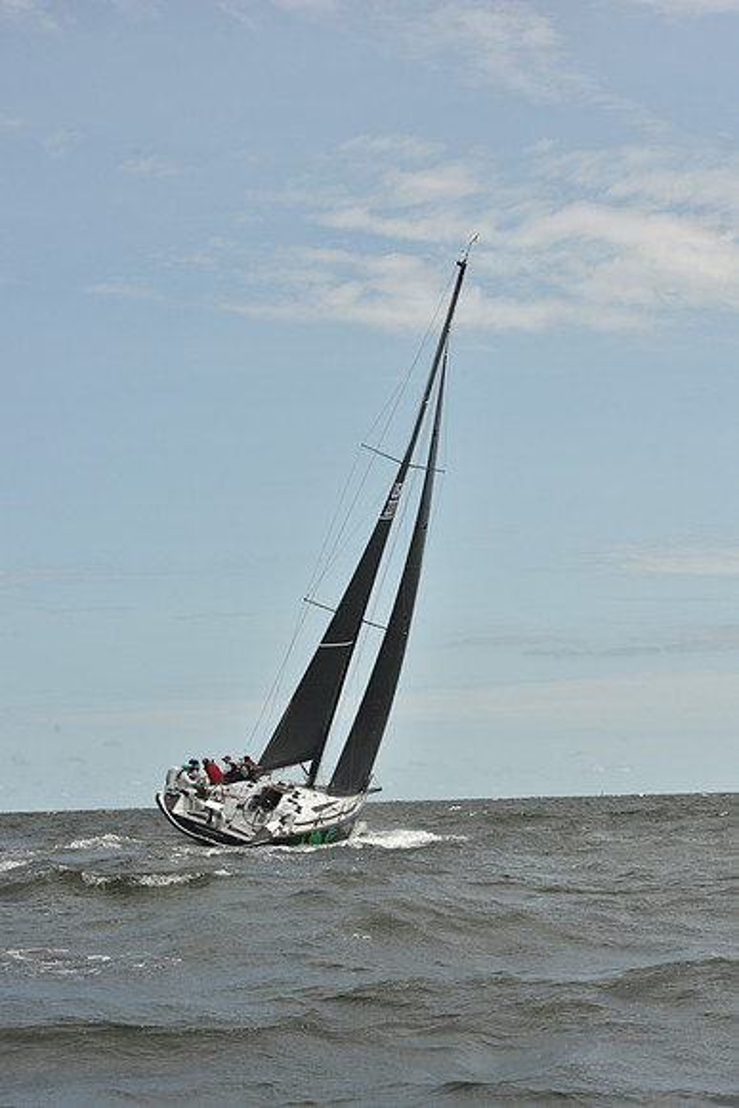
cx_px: 370
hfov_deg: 16.7
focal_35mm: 82
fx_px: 2523
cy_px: 554
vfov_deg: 24.8
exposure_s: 1/800
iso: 250
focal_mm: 82
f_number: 9
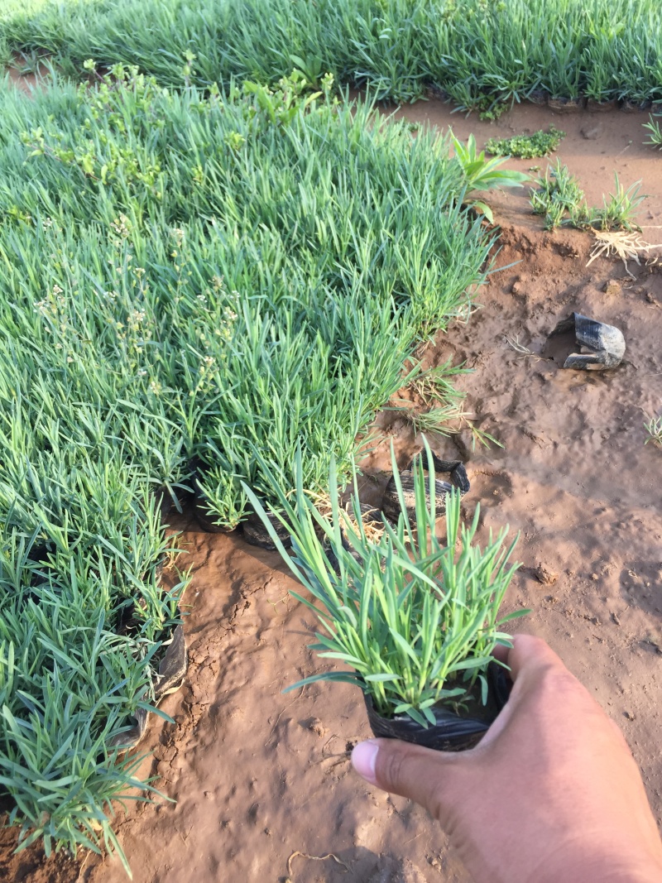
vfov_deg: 61.7
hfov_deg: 48.2
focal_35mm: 29
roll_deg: +7.2
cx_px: 331
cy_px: 442
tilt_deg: -40.9
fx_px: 740
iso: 32
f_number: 2.2
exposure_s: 1/309
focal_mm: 4.15
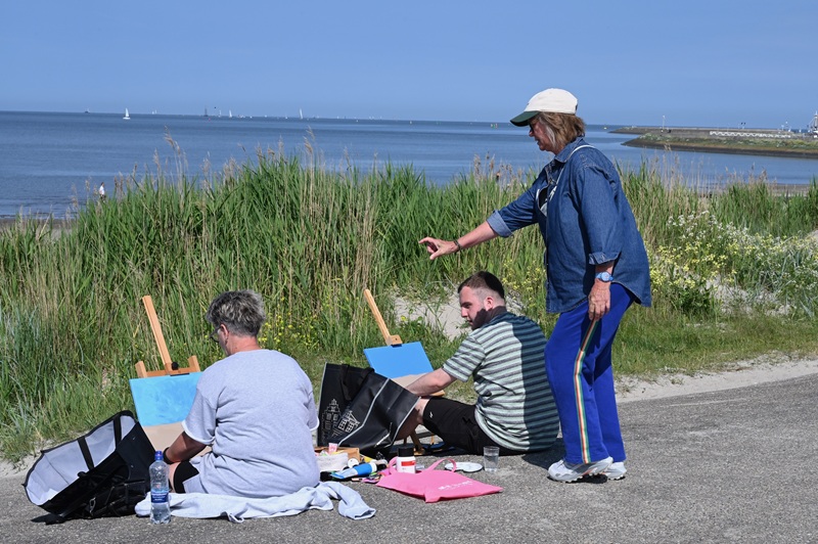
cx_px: 409
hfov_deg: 31.0
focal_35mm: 65
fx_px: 1476
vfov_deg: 20.9
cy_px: 272
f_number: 14
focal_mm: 65
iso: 500
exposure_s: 1/800
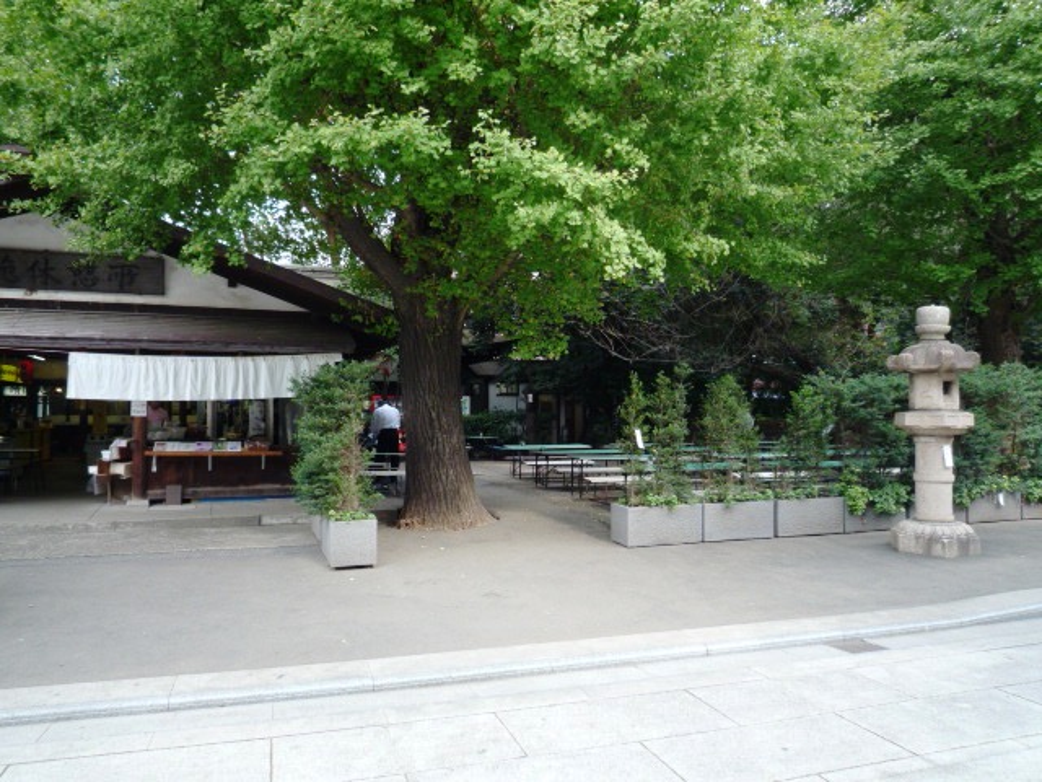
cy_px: 391
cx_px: 521
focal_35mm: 25
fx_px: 753
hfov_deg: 69.4
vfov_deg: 54.9
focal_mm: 4.4
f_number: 2.8
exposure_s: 1/100
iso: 100
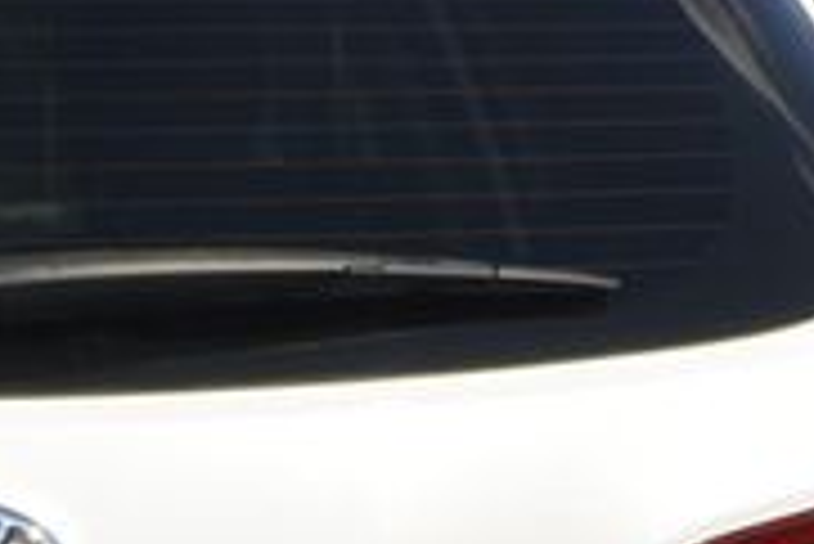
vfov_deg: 8.1
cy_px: 973
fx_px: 3711
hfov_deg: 12.3
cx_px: -112
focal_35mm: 164
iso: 160
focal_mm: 11
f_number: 13
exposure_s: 1/250
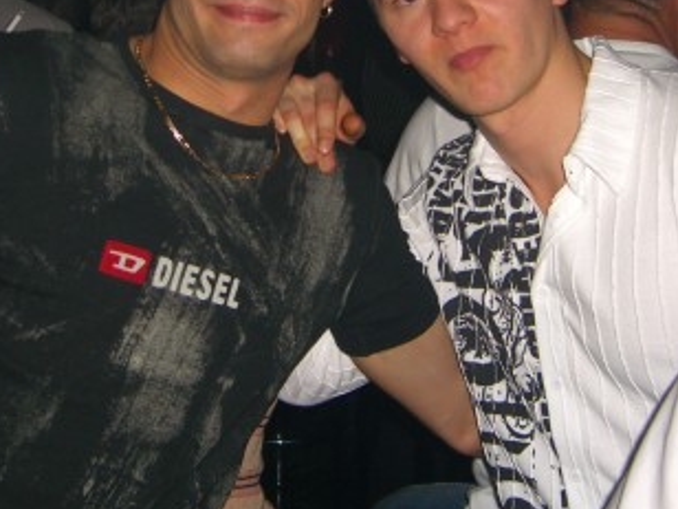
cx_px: 321
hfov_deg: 26.3
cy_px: 62
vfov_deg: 19.6
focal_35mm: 74
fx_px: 1449
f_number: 2.8
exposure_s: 1/60
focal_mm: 7.9
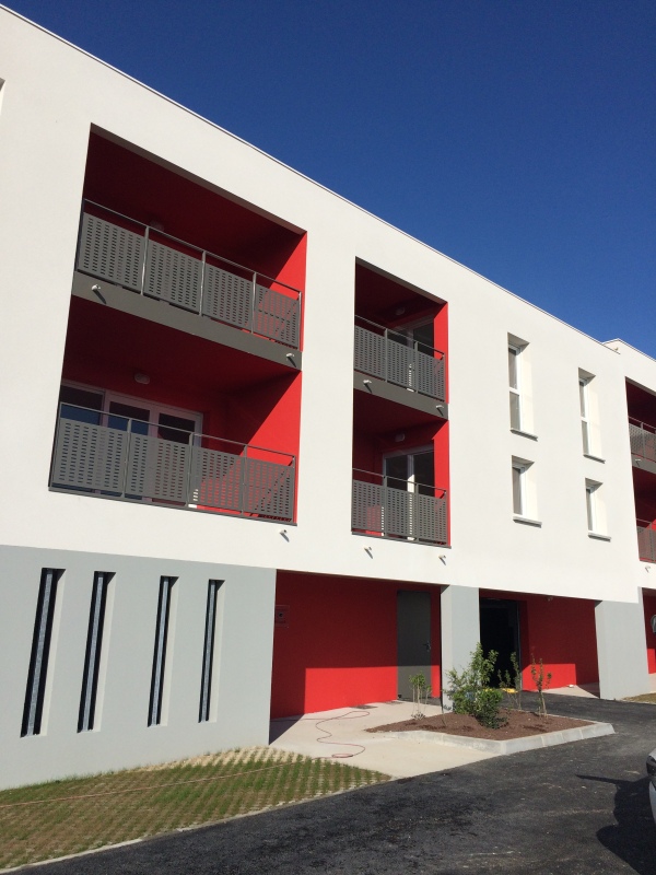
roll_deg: -0.8
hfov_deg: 48.2
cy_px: 438
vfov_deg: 61.7
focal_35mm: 29
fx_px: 733
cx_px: 328
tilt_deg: +12.3
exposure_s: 1/4566
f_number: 2.2
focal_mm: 4.15
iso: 32
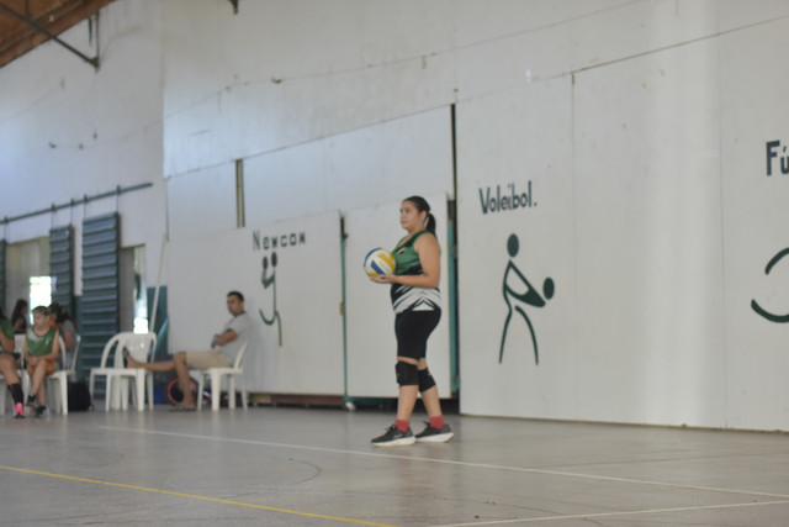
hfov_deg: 27.0
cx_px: 394
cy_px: 264
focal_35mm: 75
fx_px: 1644
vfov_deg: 18.2
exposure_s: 1/640
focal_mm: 50
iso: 800
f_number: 2
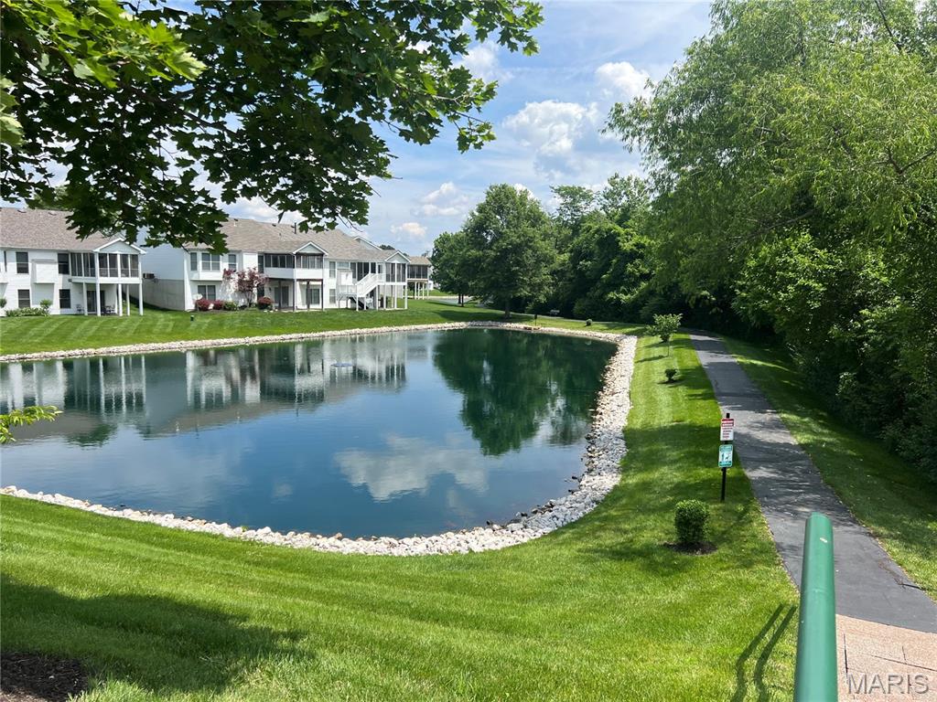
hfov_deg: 67.3
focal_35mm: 26
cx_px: 468
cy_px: 351
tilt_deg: -6.2
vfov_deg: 53.1
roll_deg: -1.4
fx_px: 704
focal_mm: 5.7
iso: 50
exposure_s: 1/3257
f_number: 1.5
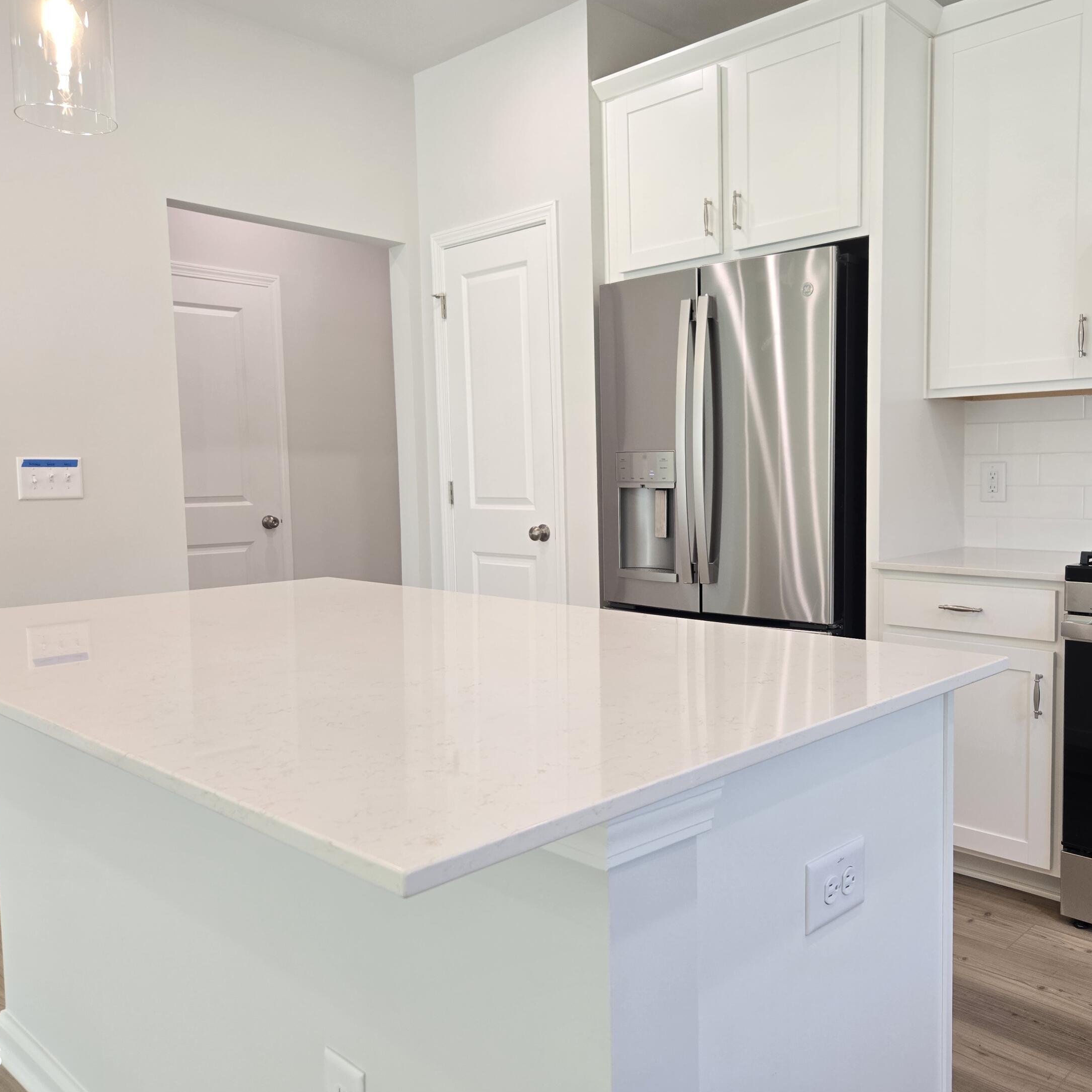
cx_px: 665
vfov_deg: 57.3
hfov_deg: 56.8
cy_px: 544
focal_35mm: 28
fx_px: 999
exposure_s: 1/120
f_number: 1.8
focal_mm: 5.4
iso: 125
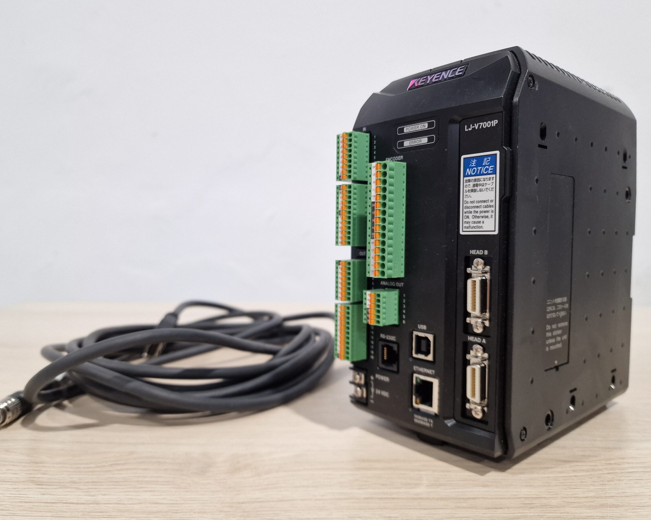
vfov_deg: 56.8
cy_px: 264
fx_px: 482
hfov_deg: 68.0
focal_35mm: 25
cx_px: 296
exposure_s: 1/100
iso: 50
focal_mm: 6.4
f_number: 1.8
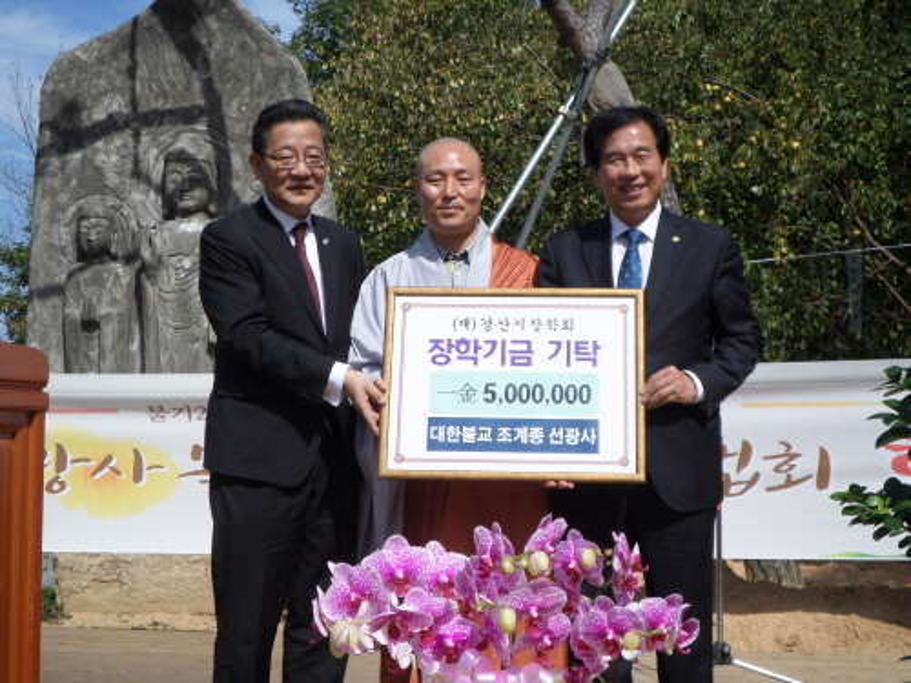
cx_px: 456
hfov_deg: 35.5
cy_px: 342
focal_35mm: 54
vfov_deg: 27.0
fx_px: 1421
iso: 80
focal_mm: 9.7
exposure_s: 1/1000
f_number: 3.6
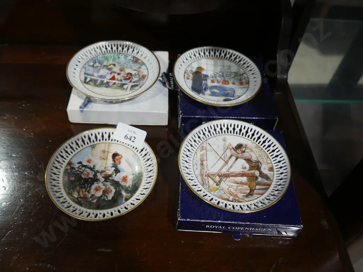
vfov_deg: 46.8
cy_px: 136
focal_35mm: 30
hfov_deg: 60.0
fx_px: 315
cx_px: 182
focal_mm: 15
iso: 250
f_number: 3.6
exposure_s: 1/60
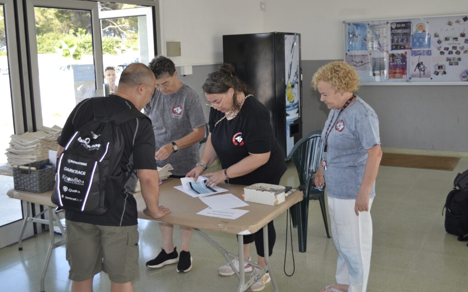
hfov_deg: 49.3
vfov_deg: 32.0
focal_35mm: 40
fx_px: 510
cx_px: 235
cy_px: 137
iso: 200
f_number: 4.2
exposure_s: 1/125
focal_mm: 26
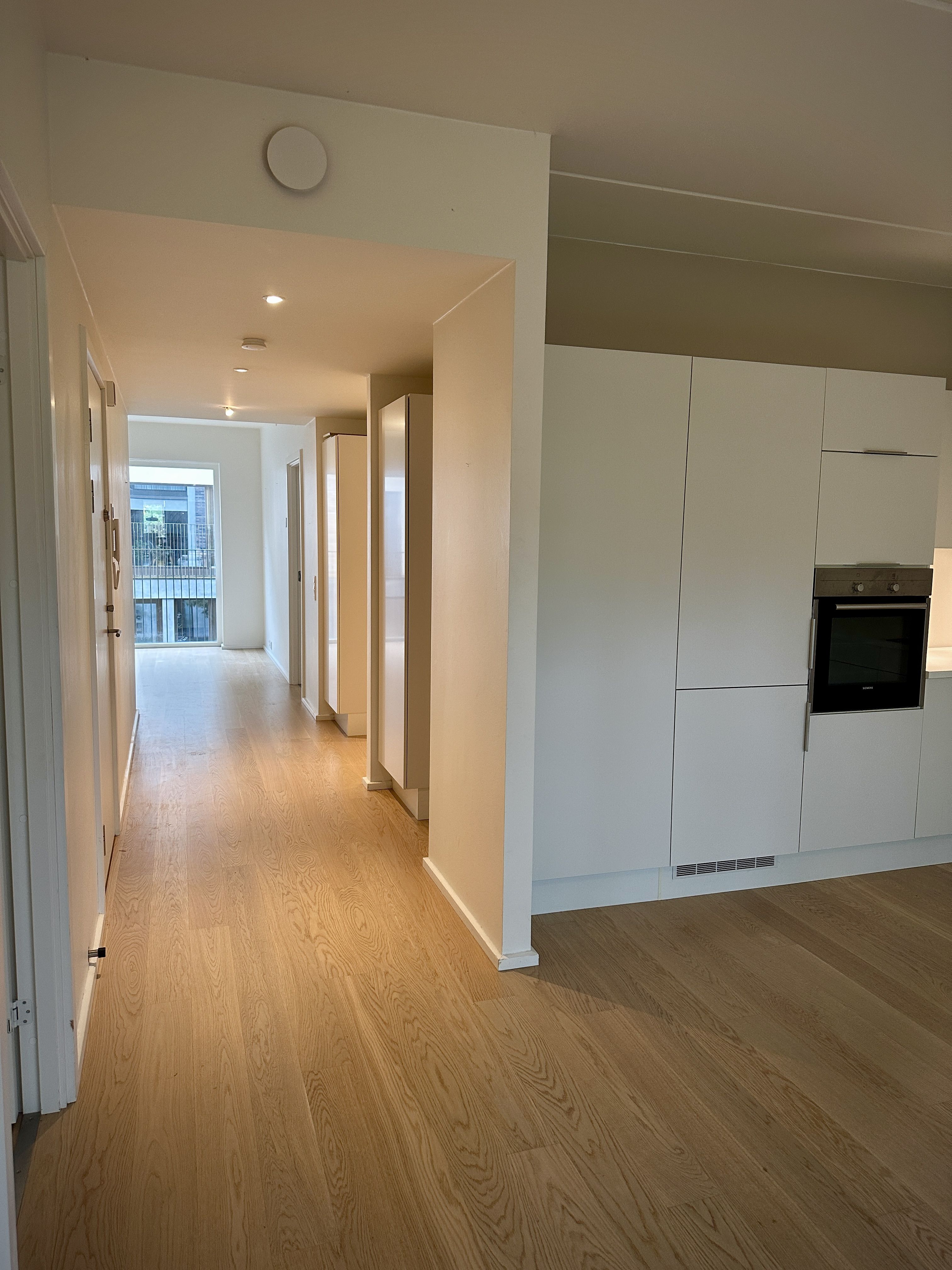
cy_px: 635
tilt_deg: -5.8
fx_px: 880
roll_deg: -1.5
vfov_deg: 71.6
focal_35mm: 24
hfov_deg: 56.8
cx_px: 476
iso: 200
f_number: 1.78
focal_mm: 6.86
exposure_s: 1/100
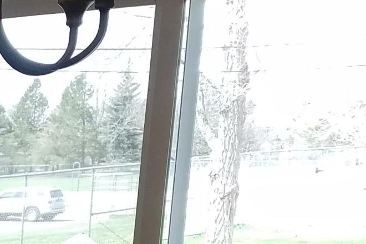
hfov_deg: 13.5
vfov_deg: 10.5
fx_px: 1250
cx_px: -428
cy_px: 431
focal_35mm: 123
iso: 50
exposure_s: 1/257
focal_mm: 4.2
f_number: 1.7
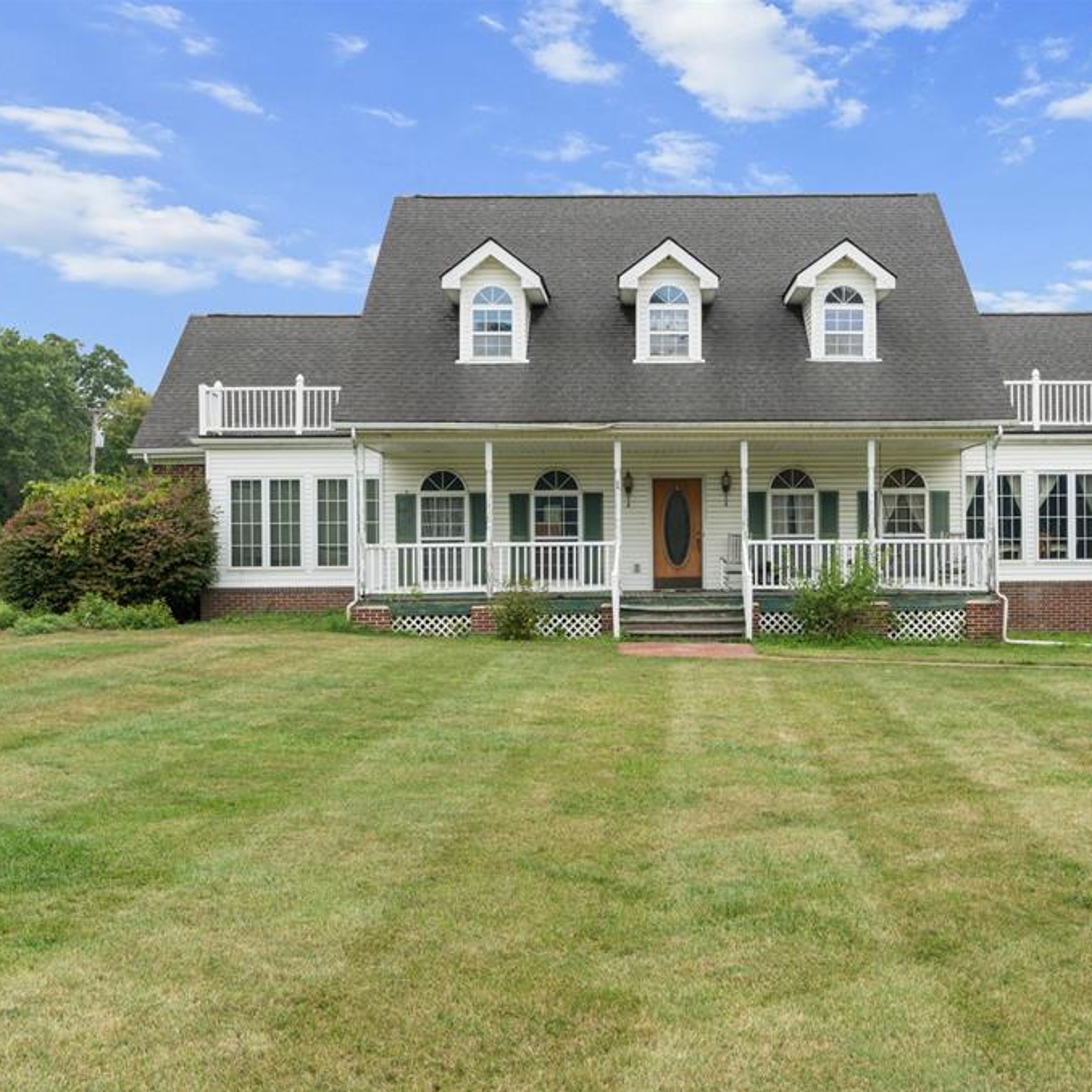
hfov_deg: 37.4
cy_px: 548
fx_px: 1606
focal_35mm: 45
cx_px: 650
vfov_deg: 37.6
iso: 400
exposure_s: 1/60
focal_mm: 35
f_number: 8
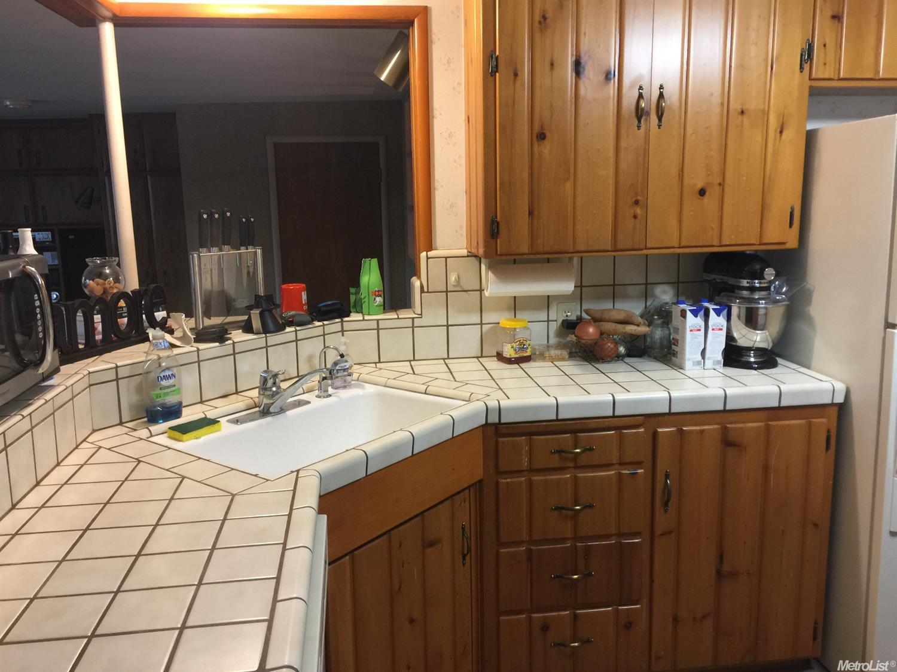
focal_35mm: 29
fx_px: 751
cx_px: 448
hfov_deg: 61.7
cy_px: 336
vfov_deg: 48.2
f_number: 2.2
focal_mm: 4.15
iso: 64
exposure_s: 1/15
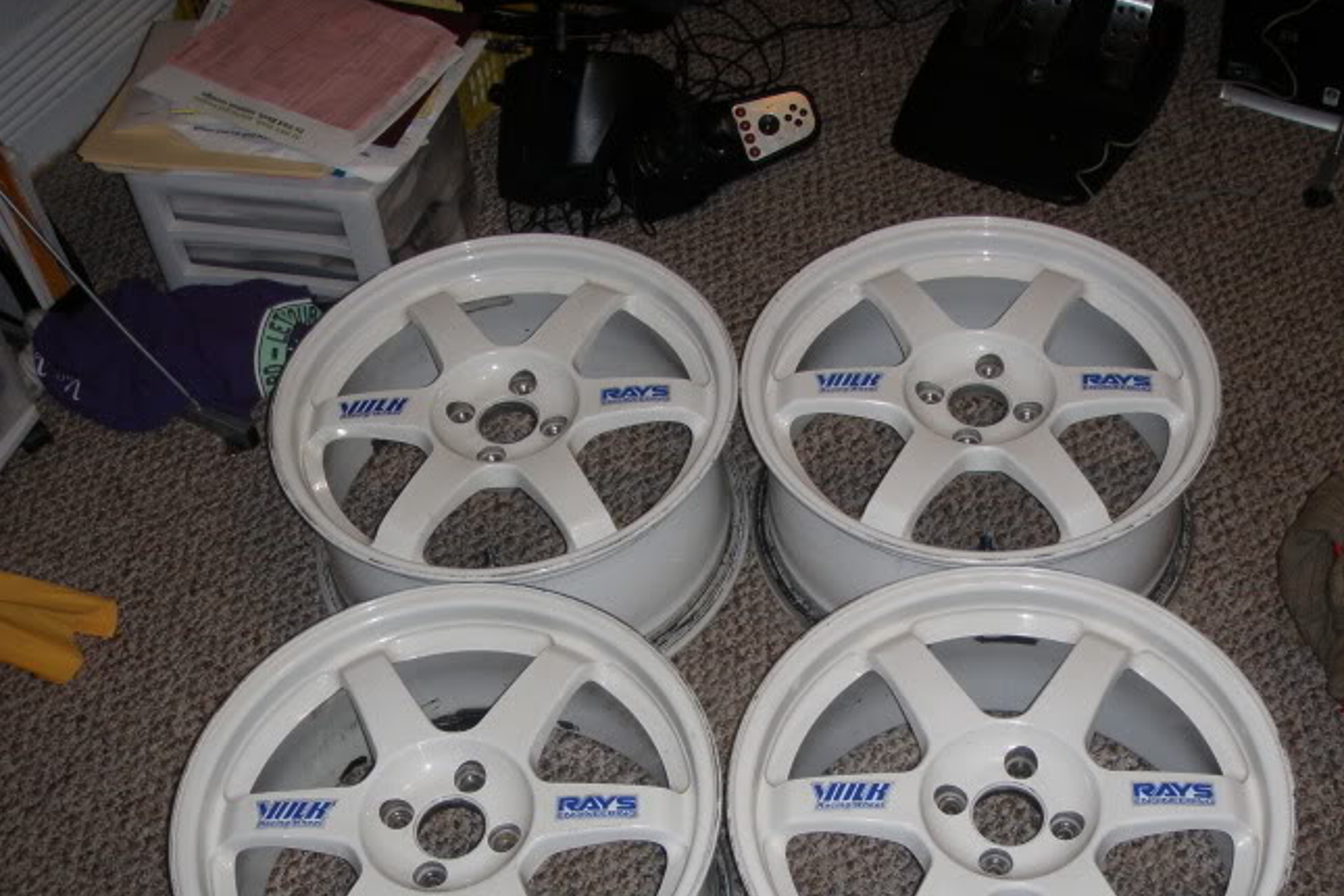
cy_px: 588
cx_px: 733
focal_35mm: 49
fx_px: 1829
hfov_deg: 40.3
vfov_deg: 27.4
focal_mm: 6.7
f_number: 3.5
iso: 100
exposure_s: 1/30
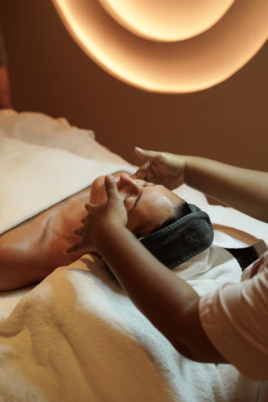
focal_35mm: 50
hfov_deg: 27.0
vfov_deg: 39.6
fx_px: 558
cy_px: 201
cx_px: 134
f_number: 2.8
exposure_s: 1/100
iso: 320
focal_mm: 50
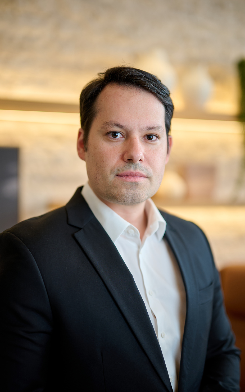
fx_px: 556
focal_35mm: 52
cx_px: 127
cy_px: 197
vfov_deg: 38.9
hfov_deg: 24.9
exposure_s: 1/200
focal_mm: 50
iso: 100
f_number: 1.2
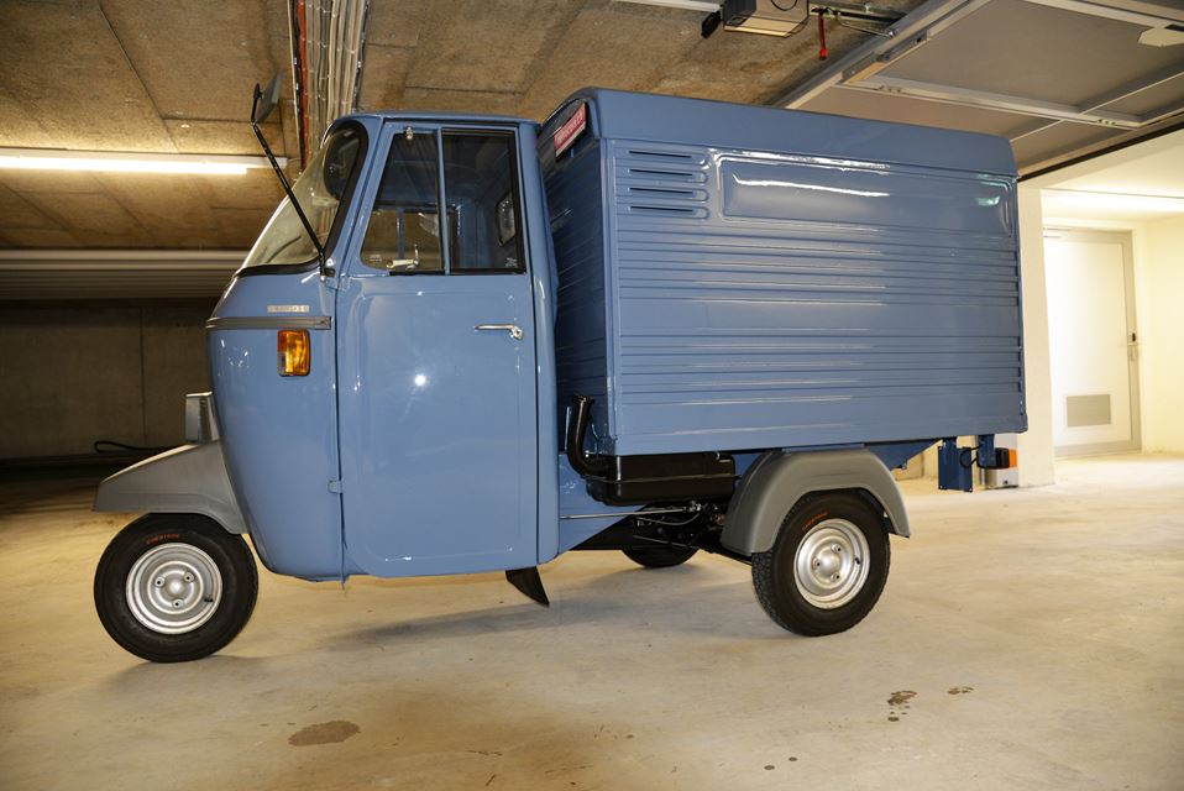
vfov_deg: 53.2
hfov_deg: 73.7
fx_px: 790
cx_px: 592
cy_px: 396
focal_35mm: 24
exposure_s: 1/60
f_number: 4
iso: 800
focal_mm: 24
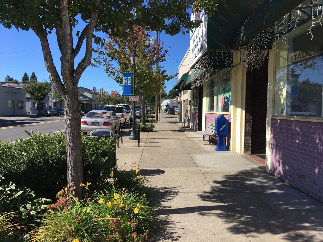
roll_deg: -1.2
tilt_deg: -4.7
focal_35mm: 29
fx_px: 271
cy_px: 121
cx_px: 162
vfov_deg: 48.2
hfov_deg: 61.7
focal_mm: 4.15
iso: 25
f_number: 2.2
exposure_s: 1/1261
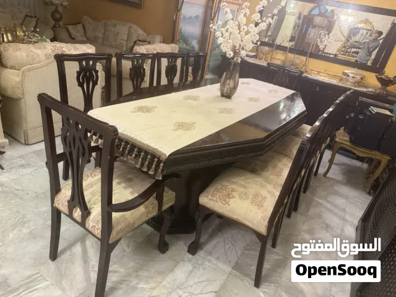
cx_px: 198
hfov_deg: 71.6
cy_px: 148
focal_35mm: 24
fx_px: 275
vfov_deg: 56.8
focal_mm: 6.76
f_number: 1.78
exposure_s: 1/50
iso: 500
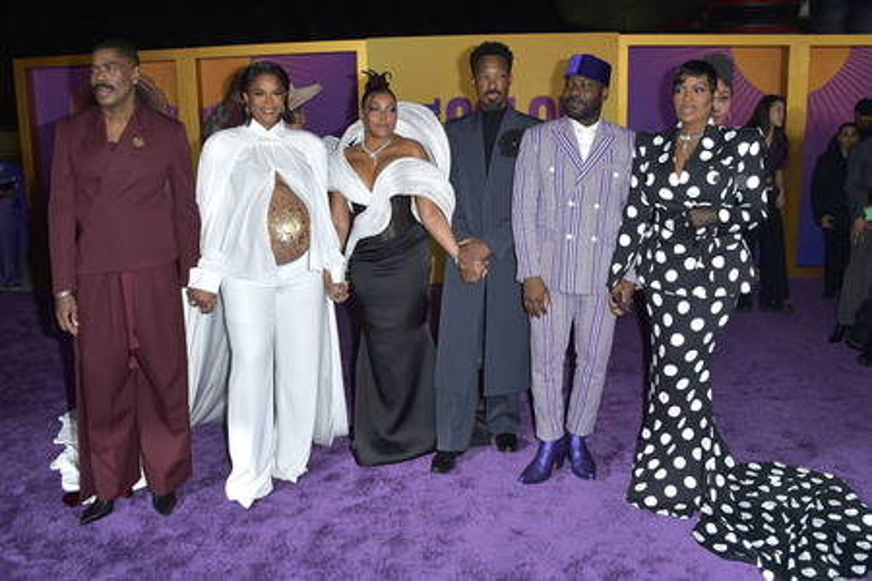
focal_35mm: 28
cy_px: 290
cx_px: 436
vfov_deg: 46.4
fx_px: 678
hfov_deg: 65.5
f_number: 6.3
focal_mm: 28
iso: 320
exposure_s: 1/250
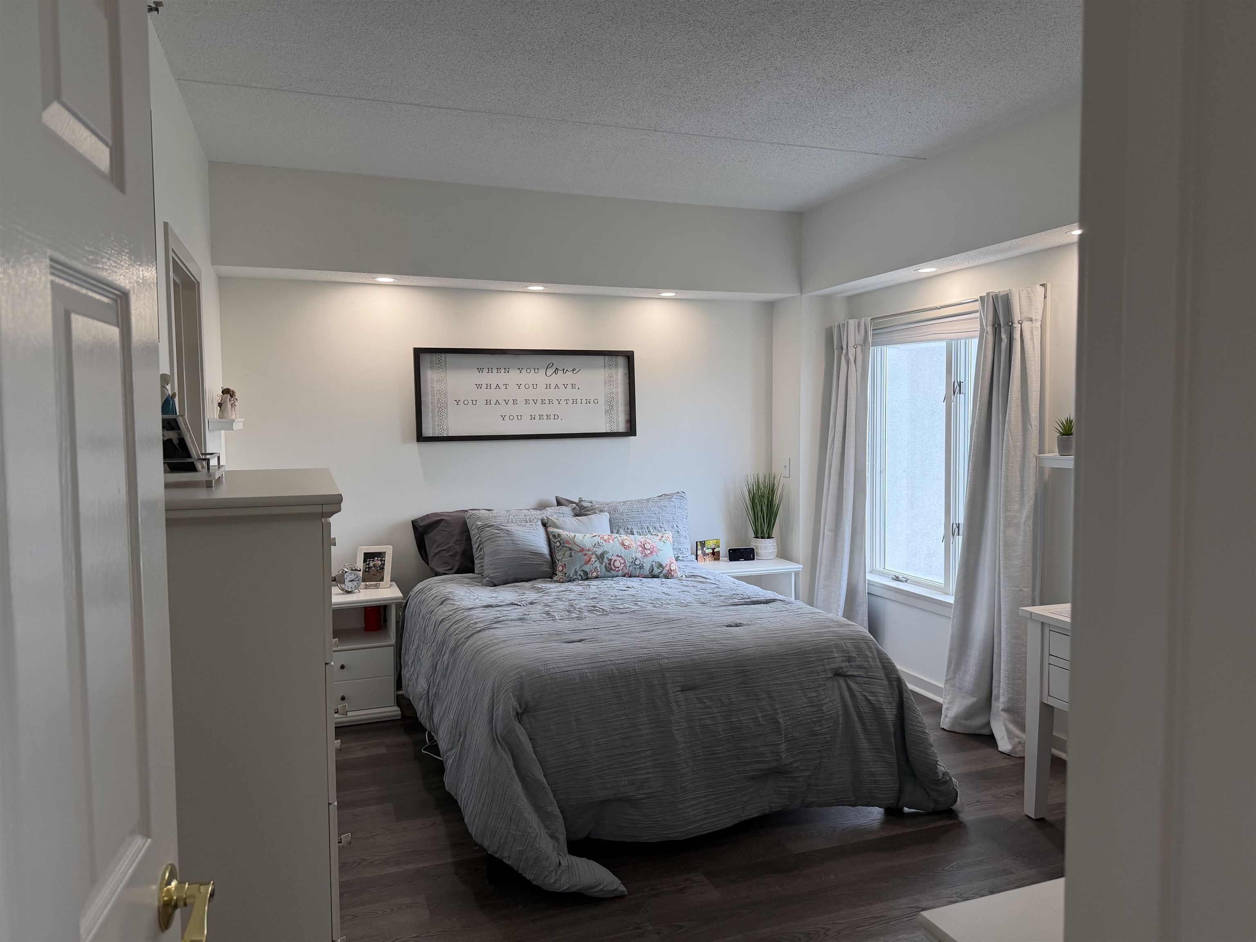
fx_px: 871
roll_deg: +0.6
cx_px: 628
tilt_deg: -3.6
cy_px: 471
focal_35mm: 24
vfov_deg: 56.8
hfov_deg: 71.6
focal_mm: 6.76
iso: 100
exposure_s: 1/194
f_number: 1.78
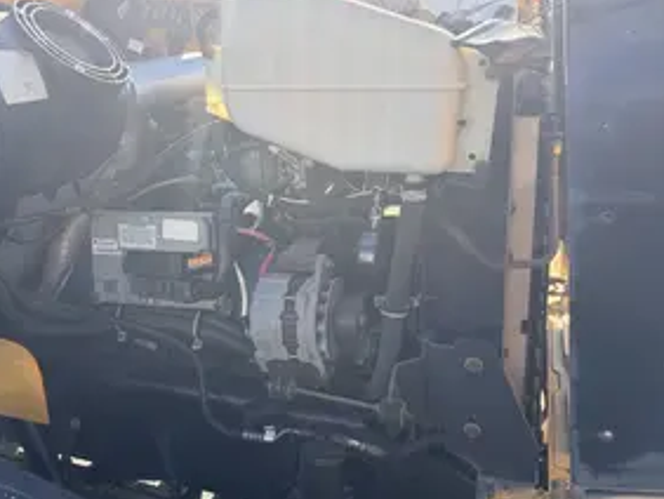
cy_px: 287
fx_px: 653
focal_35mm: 34
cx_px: 240
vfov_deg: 41.7
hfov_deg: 53.2
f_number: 1.78
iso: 80
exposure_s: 1/1075
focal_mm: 6.76
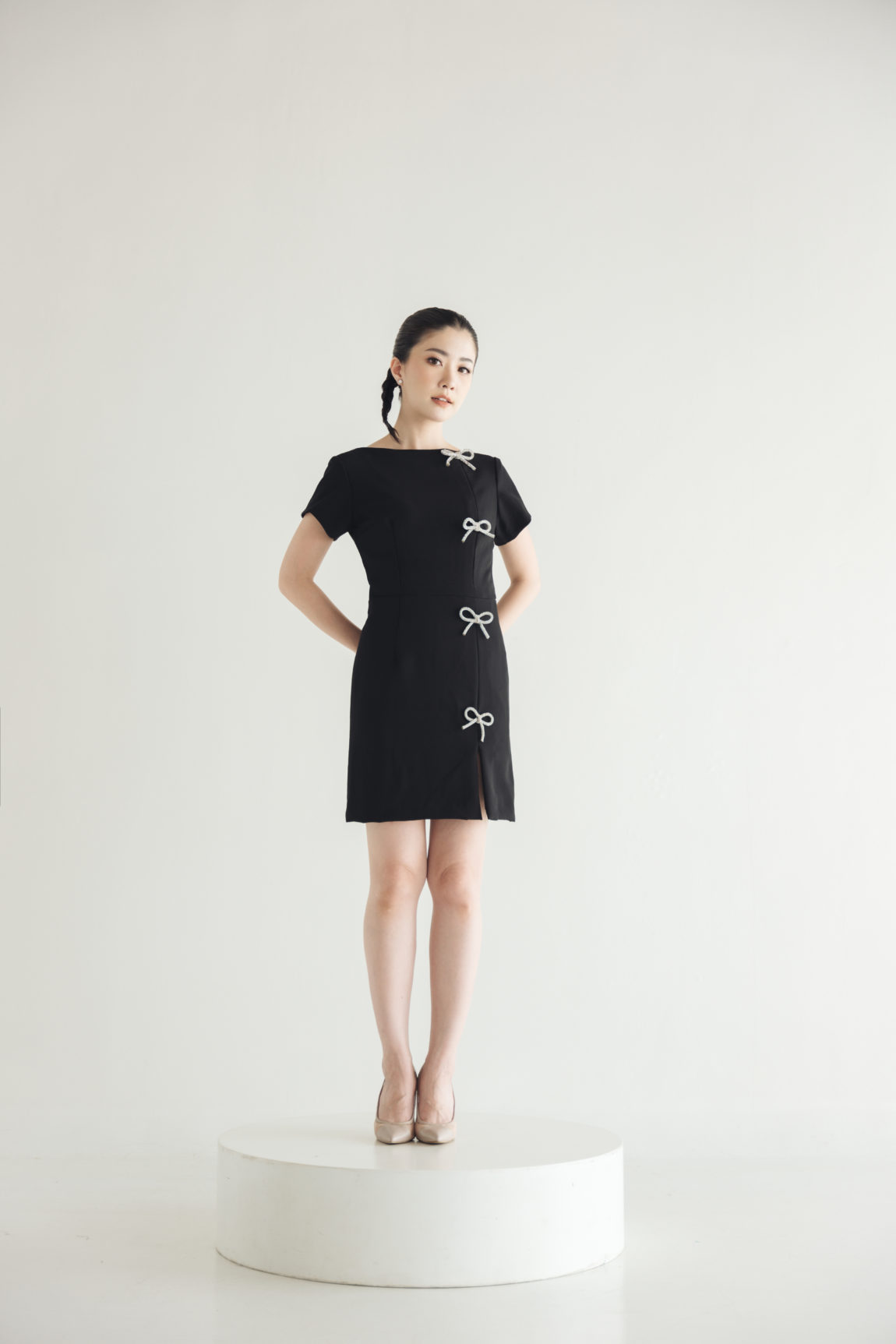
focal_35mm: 49
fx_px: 1829
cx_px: 448
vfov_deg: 40.3
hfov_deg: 27.5
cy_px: 672
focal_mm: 49
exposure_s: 1/125
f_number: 2.8
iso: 100
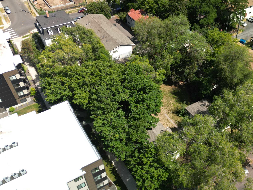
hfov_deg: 50.6
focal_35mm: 36
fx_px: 263
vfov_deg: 39.6
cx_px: 164
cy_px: 101
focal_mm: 6.72
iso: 100
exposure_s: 1/100
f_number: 1.7
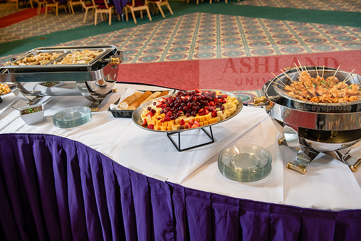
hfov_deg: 54.4
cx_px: 180
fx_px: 351
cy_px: 120
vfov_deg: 37.9
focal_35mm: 35
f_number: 4
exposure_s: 1/125
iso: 500
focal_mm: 35
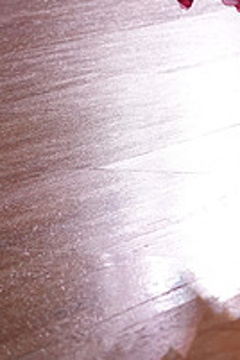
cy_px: -102
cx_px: 343
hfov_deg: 6.5
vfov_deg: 9.7
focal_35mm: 208
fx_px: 2080
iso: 1250
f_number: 4
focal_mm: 72
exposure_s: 1/500
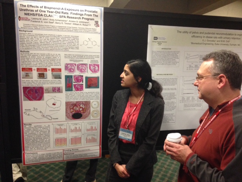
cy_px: 91
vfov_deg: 42.9
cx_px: 121
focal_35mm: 33
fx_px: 231
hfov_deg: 55.4
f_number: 2.4
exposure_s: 1/20
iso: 320
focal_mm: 4.12
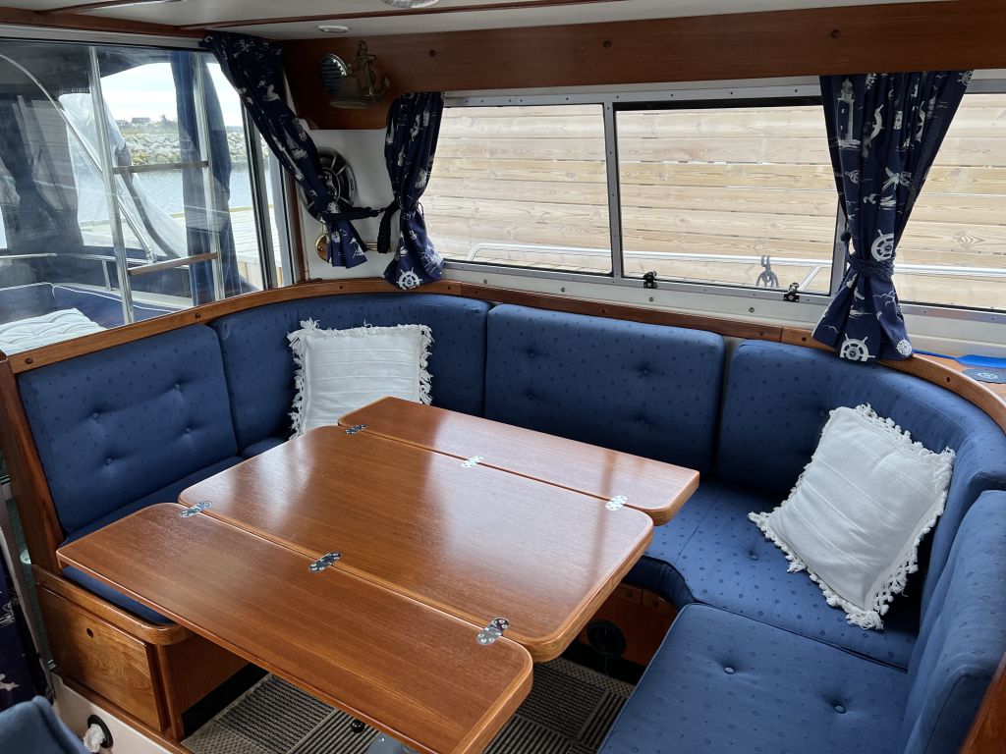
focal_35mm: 26
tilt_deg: -18.8
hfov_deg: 67.3
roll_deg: +0.3
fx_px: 756
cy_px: 377
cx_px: 503
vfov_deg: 53.1
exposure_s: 1/121
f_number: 1.5
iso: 125
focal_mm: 5.7
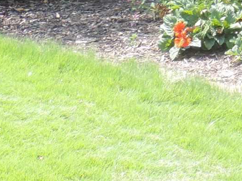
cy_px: -294
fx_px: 1776
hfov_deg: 7.4
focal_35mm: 254
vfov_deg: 5.6
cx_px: 531
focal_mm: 7.6
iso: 80
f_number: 5.4
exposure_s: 1/60
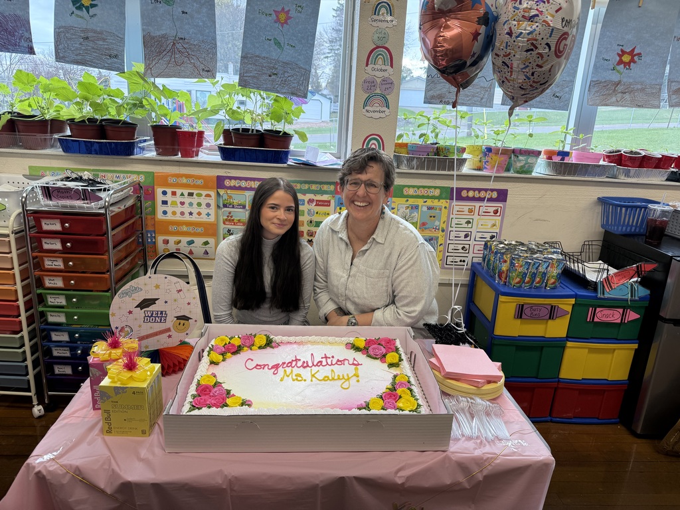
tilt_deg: -14.9
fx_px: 471
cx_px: 340
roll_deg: -2.1
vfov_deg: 56.8
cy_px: 255
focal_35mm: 24
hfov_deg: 71.6
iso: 100
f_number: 1.78
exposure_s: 1/189
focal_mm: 6.76
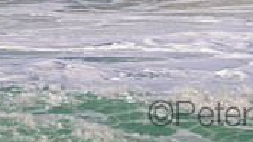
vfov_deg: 0.5
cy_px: -127
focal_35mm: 2431
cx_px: 260
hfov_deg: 0.9
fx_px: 16291
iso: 1100
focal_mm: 700
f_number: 11
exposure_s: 1/2000
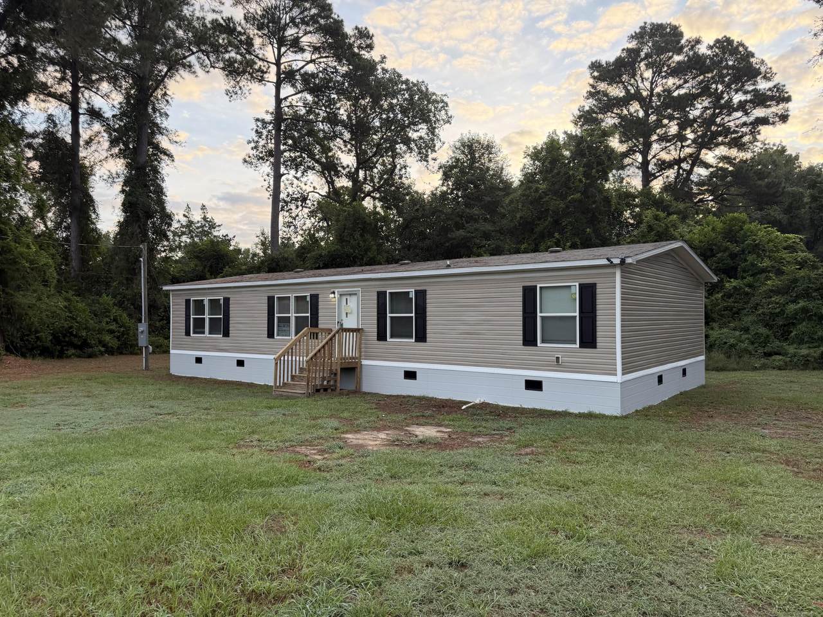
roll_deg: +0.4
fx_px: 571
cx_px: 412
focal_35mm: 24
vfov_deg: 56.8
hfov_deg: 71.6
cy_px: 308
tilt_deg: -0.3
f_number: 1.78
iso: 80
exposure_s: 1/318
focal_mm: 6.76
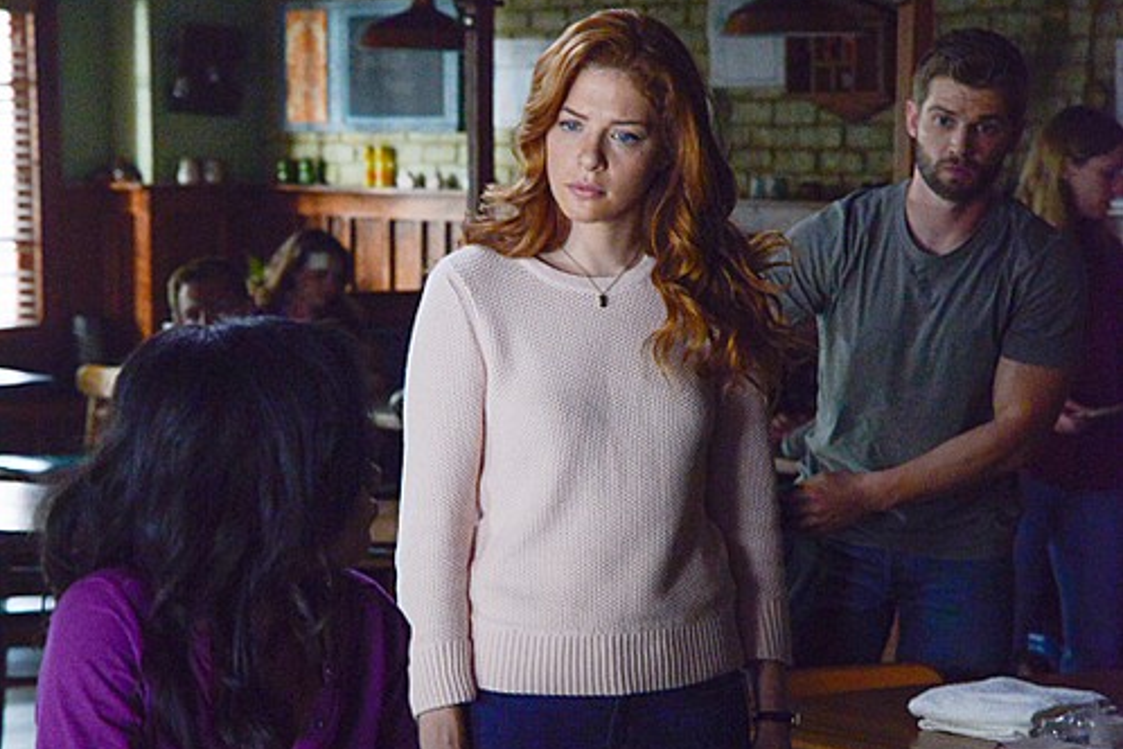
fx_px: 3993
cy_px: 452
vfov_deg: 10.7
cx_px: 562
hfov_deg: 16.0
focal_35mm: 128
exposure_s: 1/50
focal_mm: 85
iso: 6400
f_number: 5.6
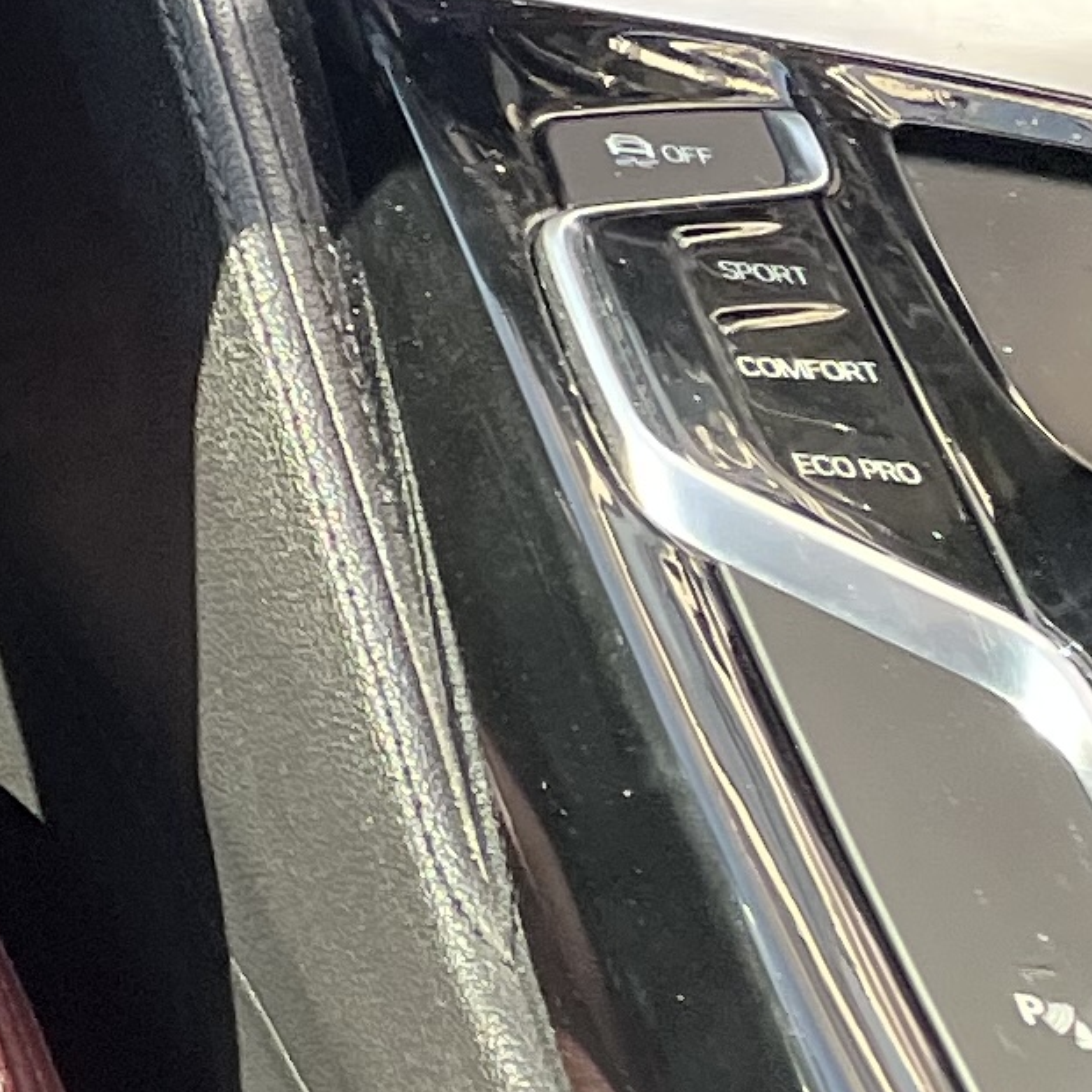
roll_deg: +1.2
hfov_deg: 9.1
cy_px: -1378
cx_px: -2360
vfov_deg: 10.4
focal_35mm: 149
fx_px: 5318
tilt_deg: -20.3
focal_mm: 5.7
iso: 100
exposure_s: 1/244
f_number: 1.5
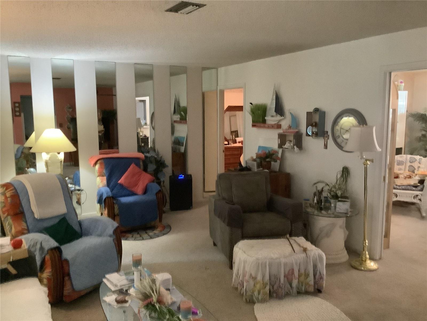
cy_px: 160
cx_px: 214
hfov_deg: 58.4
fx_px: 382
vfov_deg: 45.4
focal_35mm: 31
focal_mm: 3.3
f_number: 2.4
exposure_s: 1/30
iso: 640
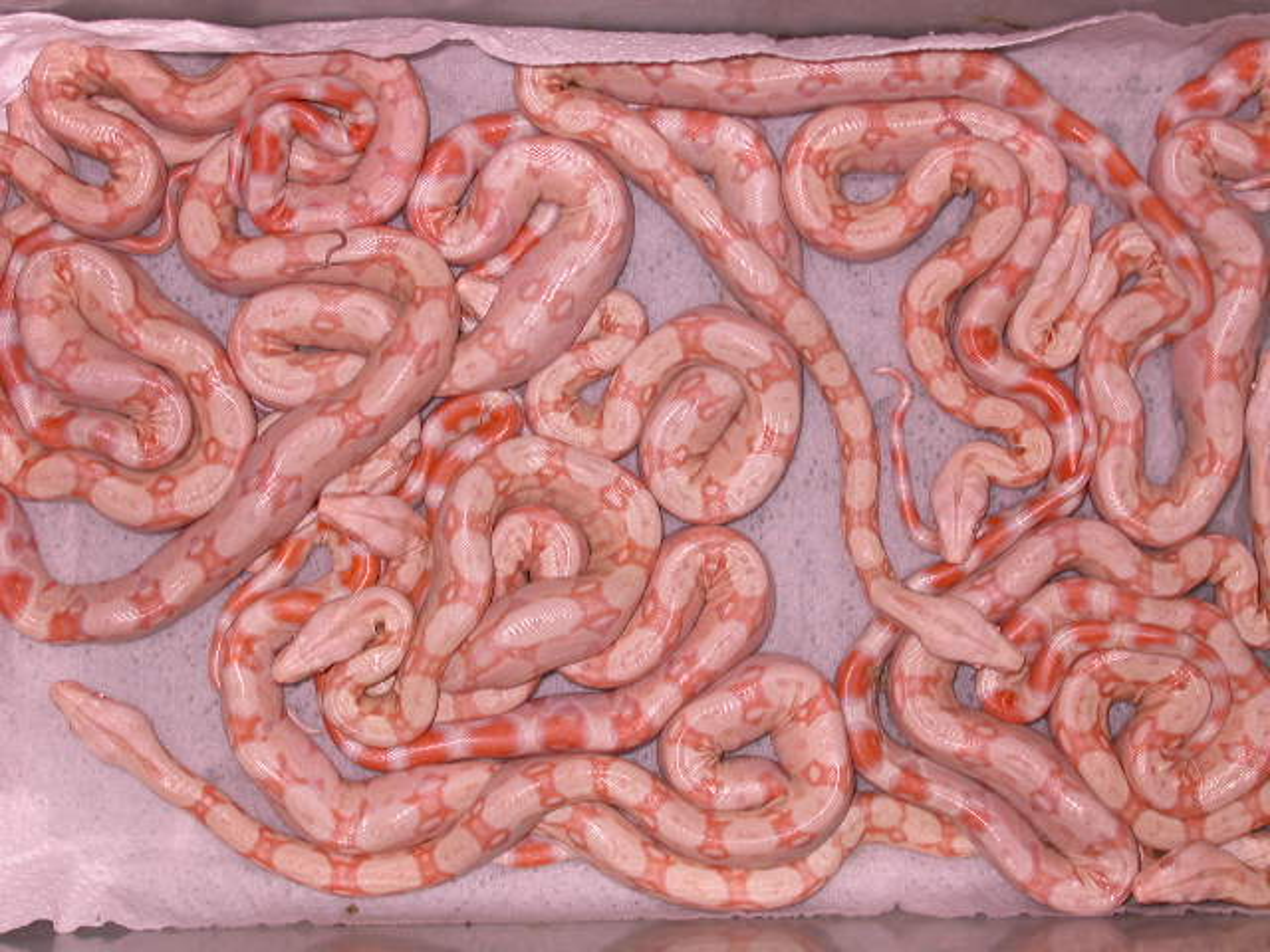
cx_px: 635
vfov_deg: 19.1
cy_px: 476
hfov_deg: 25.3
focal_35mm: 77
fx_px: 2825
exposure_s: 1/60.3
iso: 100
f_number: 3.4
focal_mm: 16
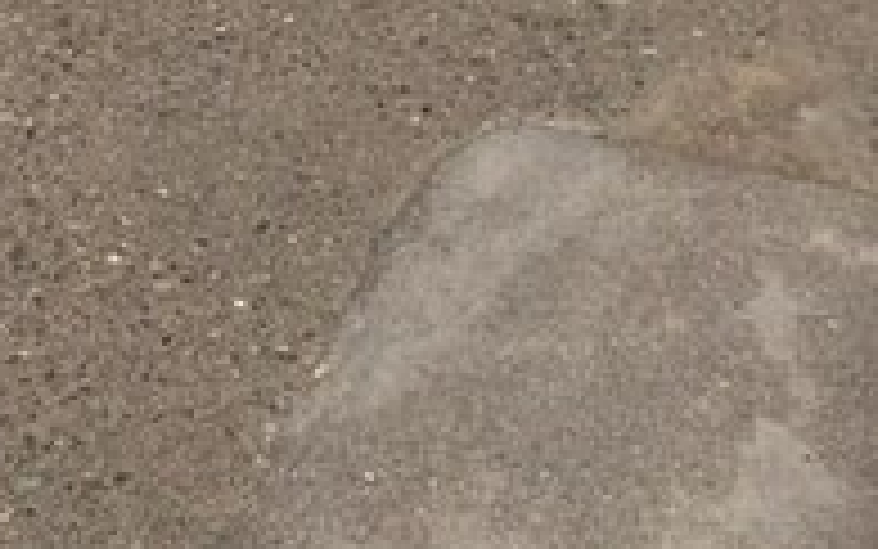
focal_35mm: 78
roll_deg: +3.3
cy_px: -432
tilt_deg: -12.4
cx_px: 59
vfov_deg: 14.7
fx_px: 1867
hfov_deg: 25.5
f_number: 2.2
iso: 32
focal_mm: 4.15
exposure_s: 1/659
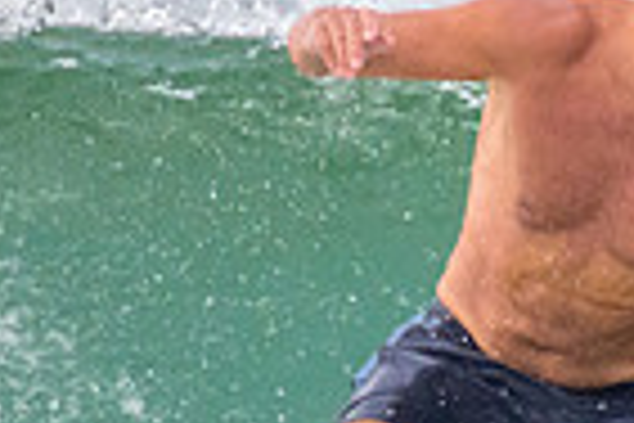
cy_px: 542
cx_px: 839
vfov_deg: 0.3
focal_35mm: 4433
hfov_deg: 0.5
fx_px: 78064
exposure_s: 1/2000
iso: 2500
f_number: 11
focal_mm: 800
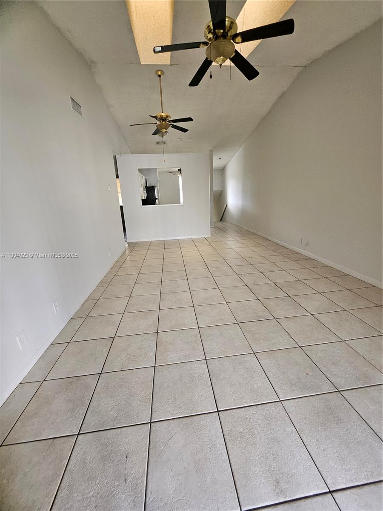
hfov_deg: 89.9
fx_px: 192
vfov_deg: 106.2
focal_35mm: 13
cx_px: 192
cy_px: 256
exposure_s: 1/60
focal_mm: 1.74
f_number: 2.2
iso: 160
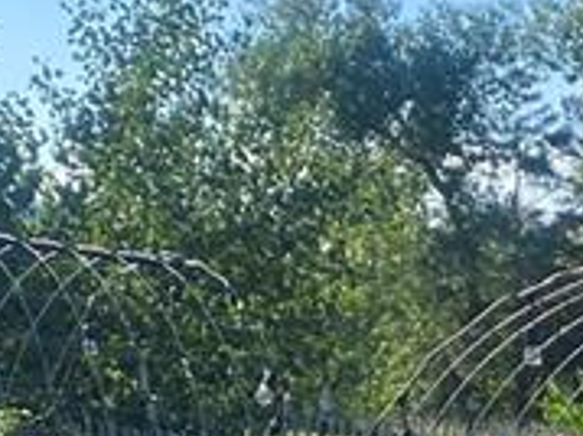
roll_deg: -0.3
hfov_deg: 13.1
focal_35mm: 149
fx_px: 2508
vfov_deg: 9.4
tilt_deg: -10.6
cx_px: 603
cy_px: 844
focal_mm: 4.25
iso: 32
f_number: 1.8
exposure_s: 1/1447
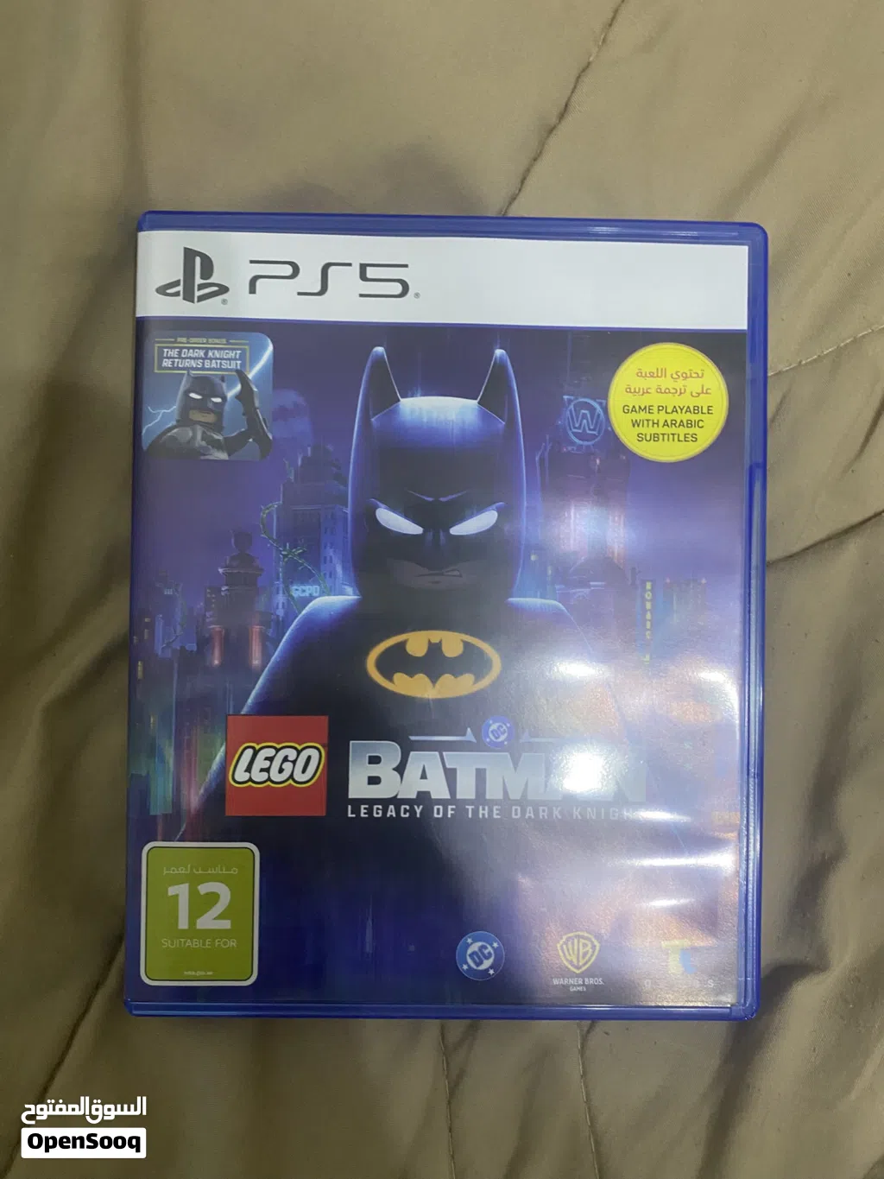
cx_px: 442
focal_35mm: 26
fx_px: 885
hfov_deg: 53.1
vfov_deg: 67.3
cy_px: 590
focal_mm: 4.25
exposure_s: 1/50
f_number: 1.8
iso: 250
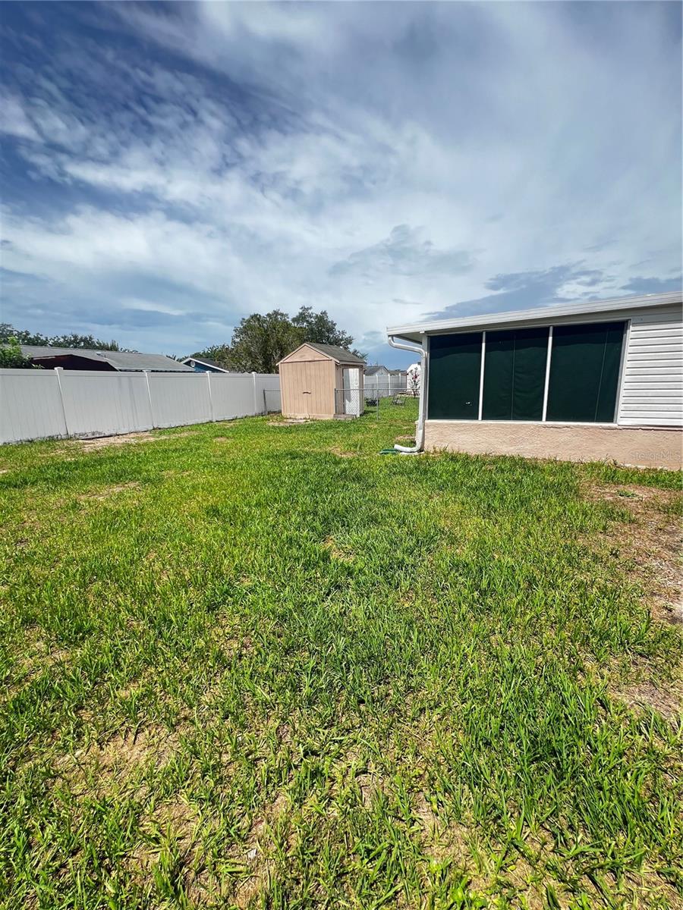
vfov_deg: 106.2
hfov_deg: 89.9
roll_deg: +1.0
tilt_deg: -10.4
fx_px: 342
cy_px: 455
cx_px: 342
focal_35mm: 13
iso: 32
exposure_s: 1/637
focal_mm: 1.57
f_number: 1.8
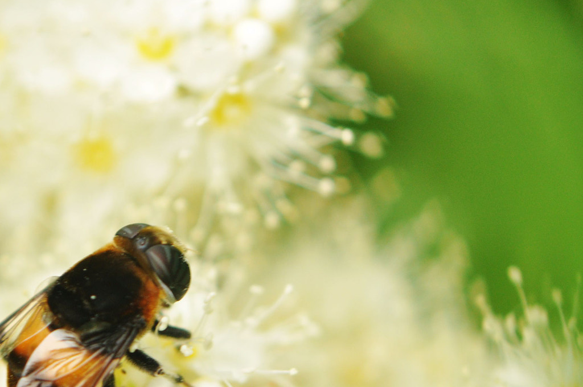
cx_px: 232
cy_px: 330
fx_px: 4124
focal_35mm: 255
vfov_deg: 5.4
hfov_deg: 8.1
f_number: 5
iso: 400
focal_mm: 85
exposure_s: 1/125
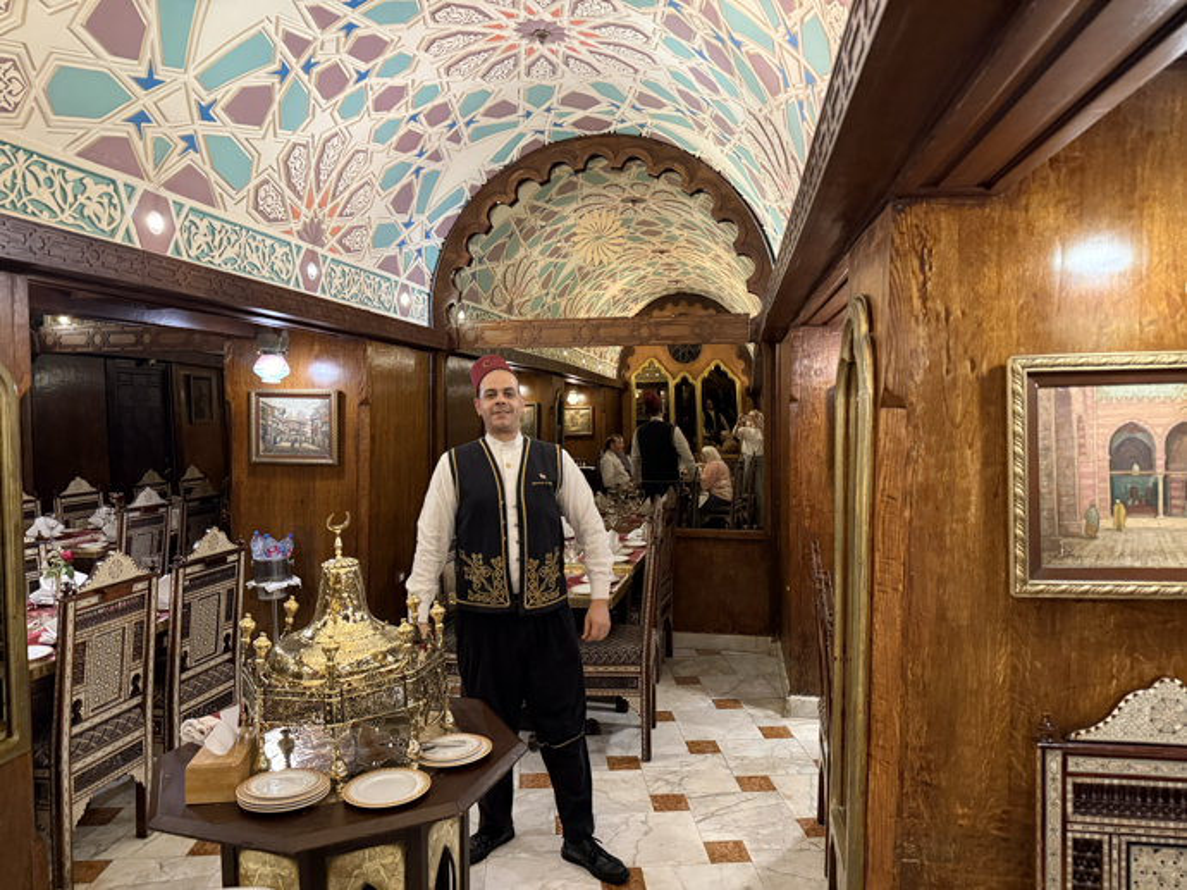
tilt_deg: -2.7
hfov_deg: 71.6
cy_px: 445
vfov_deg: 56.8
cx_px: 594
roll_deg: -0.4
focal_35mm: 24
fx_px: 823
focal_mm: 6.76
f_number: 1.78
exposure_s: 1/50
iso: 500
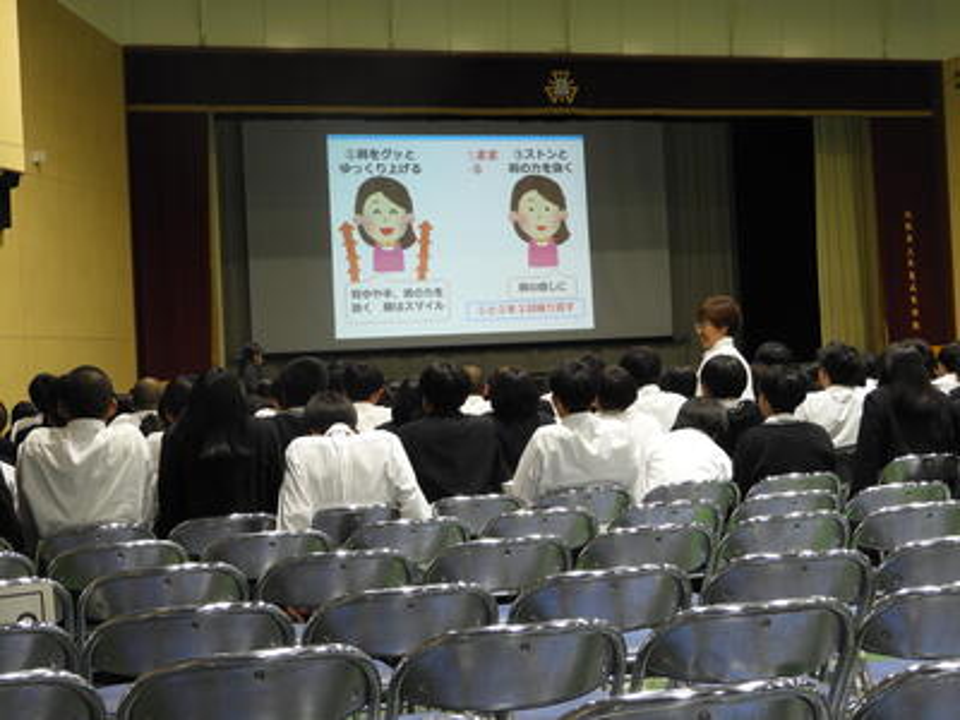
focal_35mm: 60
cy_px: 360
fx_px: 1664
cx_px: 480
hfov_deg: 32.2
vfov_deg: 24.4
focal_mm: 10.7
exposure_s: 1/30
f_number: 4.2
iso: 400
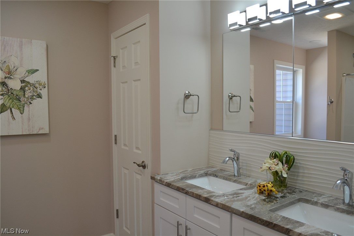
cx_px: 177
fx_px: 265
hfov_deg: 67.4
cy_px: 118
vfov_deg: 47.9
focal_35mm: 27
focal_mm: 18
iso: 400
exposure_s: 1/100
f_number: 5
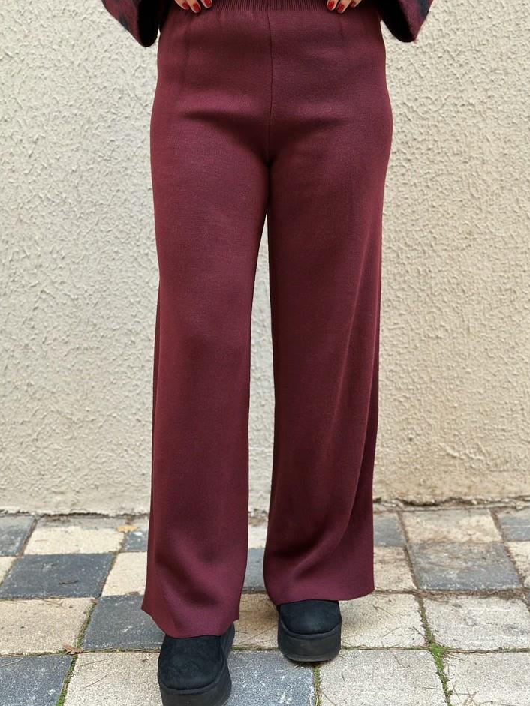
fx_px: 1041
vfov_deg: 37.5
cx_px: 281
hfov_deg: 28.6
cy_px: 338
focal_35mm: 51
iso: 125
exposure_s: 1/126
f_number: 1.78
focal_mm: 6.86
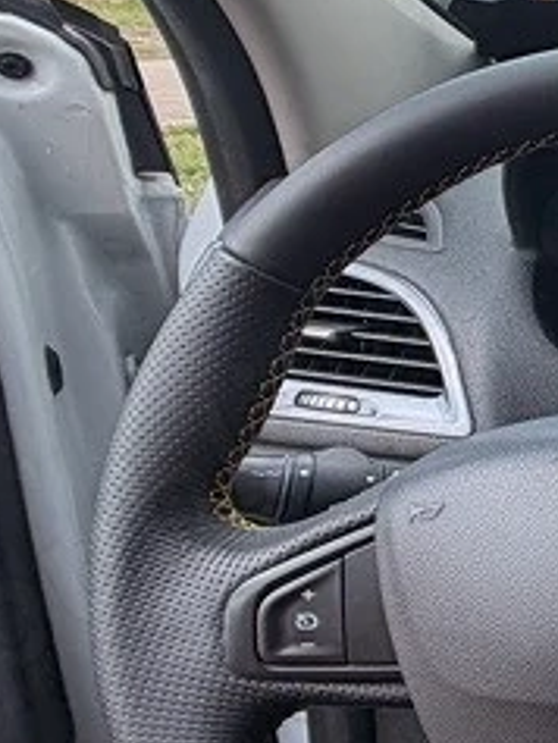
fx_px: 1267
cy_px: 451
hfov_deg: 15.3
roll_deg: -4.6
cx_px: 1307
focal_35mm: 59
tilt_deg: -18.0
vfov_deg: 32.6
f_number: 2.2
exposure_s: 1/502
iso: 50
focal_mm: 2.22
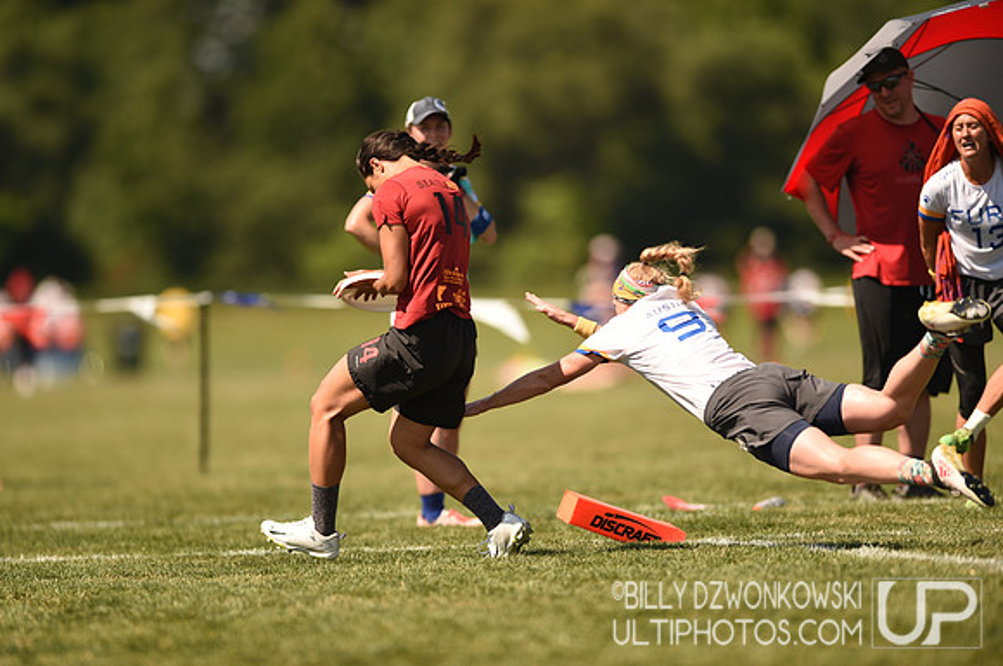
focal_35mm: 400
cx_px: 502
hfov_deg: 5.2
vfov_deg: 3.4
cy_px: 333
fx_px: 11129
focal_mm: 400
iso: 100
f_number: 2.8
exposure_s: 1/1600
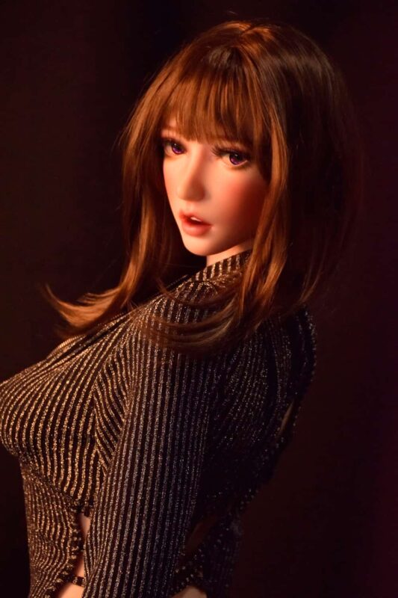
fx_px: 1194
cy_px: 299
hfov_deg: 18.9
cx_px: 199
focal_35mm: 72
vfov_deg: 28.1
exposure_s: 1/250
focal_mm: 48
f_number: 5.6
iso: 1250
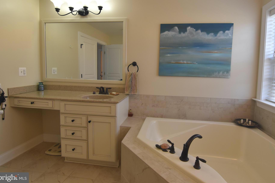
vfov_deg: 63.6
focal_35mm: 19
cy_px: 81
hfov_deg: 85.9
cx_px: 149
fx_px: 147
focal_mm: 11.5
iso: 640
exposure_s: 1/125
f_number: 5.6
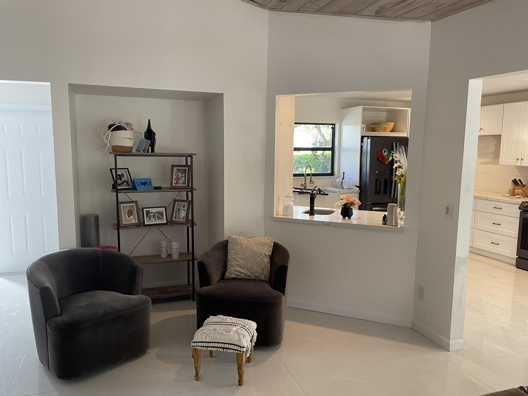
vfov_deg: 53.1
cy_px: 198
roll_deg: -0.5
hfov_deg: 67.3
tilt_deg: -7.1
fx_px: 397
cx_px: 264
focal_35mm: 26
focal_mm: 4.2
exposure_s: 1/60
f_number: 1.6
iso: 100
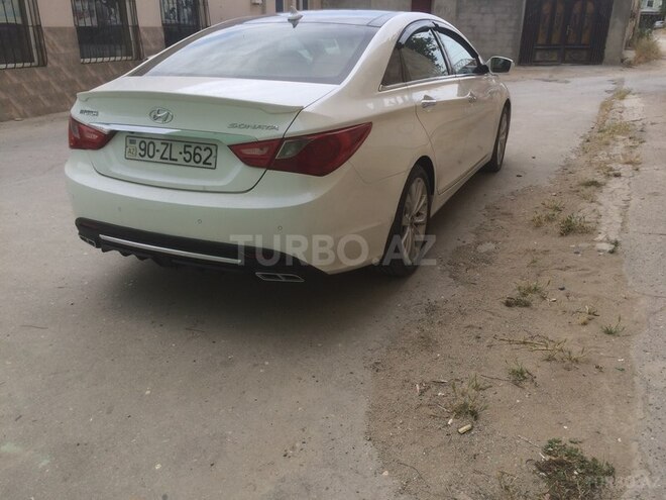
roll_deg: -0.1
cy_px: 250
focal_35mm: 29
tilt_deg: -21.8
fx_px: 558
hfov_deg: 61.7
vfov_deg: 48.2
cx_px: 333
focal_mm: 4.15
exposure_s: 1/570
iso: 32
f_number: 2.2
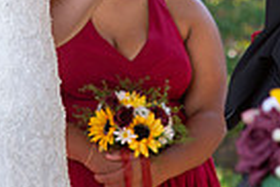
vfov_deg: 3.1
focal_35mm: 443
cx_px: 124
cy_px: -182
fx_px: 3449
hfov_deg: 4.6
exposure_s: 1/320
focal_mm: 85
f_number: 5
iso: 400
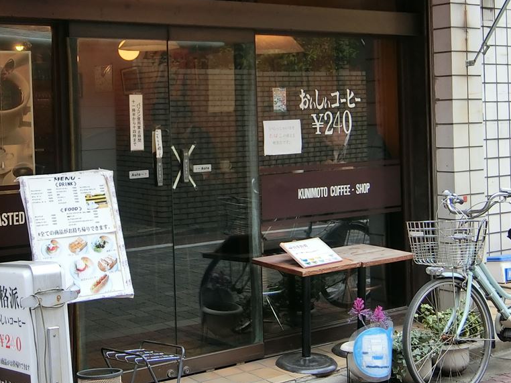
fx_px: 930
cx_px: 188
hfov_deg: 30.6
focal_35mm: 63
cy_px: 118
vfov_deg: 23.1
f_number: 3.3
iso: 100
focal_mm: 6.4
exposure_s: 1/125
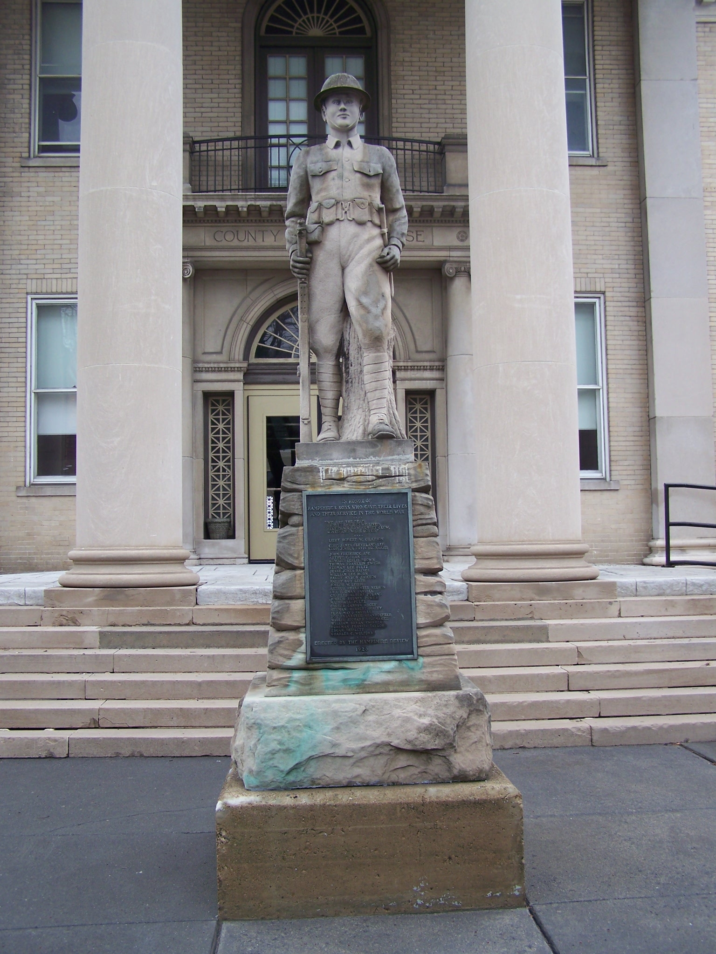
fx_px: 1048
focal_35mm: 38
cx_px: 358
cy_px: 477
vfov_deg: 49.0
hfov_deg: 37.7
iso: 64
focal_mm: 6.3
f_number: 2.8
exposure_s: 1/50
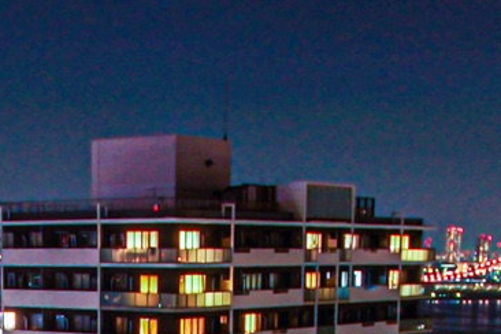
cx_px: 79
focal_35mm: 87
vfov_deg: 13.4
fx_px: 1205
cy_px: 680
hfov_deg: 23.0
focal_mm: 11
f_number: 4.5
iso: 100
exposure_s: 3.2
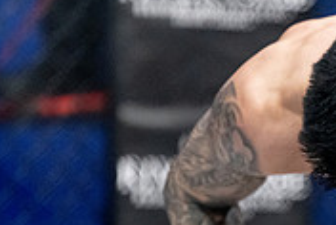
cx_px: 443
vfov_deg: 2.8
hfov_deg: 4.2
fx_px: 4618
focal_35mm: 494
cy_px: 249
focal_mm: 150
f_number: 2
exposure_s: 1/1250
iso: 3200
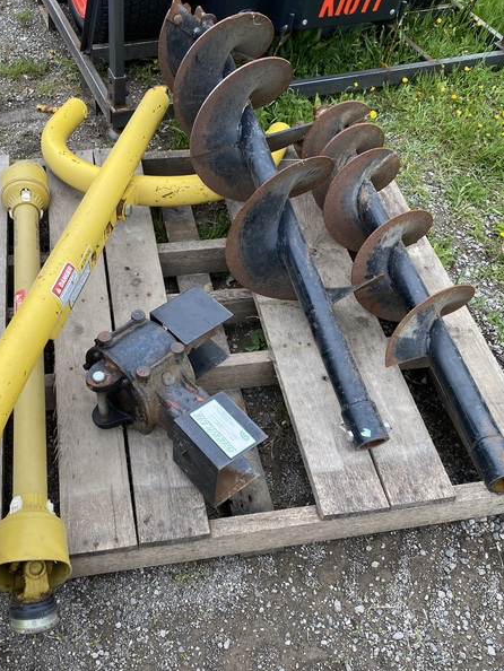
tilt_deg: -50.4
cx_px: 199
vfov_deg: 52.6
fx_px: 679
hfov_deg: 40.5
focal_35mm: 35
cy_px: 334
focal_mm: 4.25
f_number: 1.8
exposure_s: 1/140
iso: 32
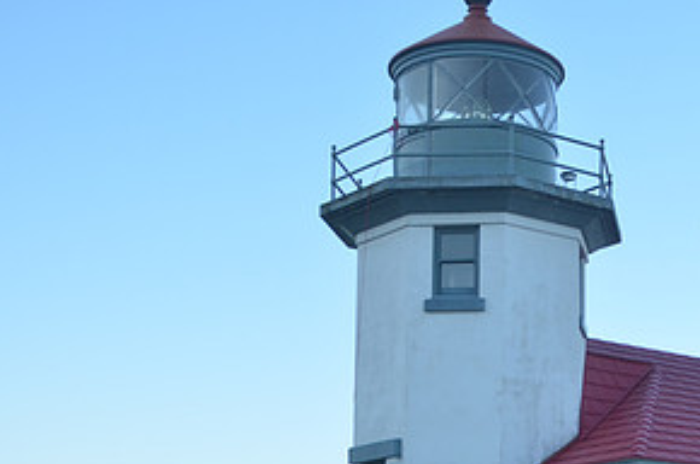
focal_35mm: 84
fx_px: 1630
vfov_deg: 16.0
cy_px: 384
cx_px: 671
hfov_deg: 23.4
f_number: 5.6
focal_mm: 28
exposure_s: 1/250
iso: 200
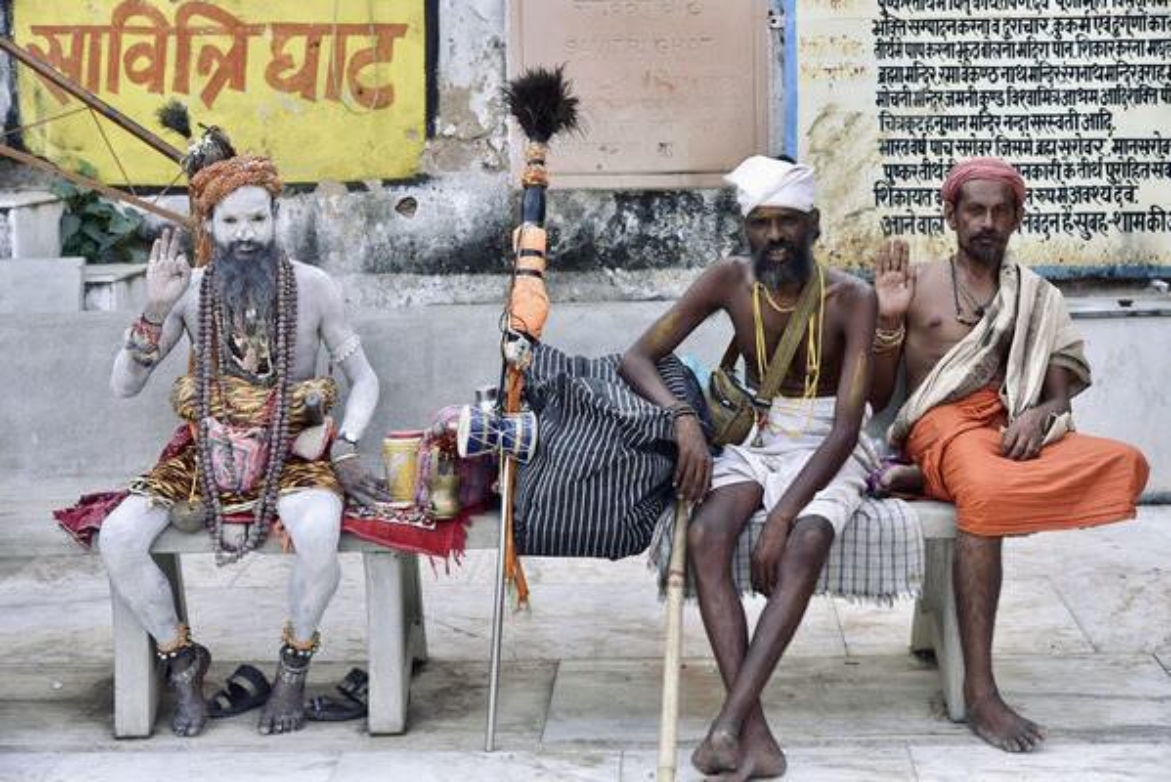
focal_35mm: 65
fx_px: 2115
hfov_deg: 30.9
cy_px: 391
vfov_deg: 20.9
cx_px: 586
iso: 400
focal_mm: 65
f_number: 5.6
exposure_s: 1/200
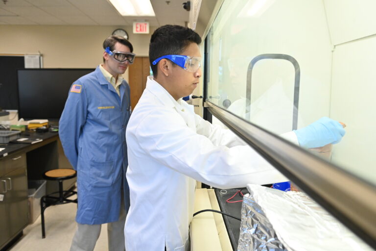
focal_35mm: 29
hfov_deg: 63.7
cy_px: 126
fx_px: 303
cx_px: 188
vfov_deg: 45.0
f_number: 4
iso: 5000
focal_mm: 29
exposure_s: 1/640
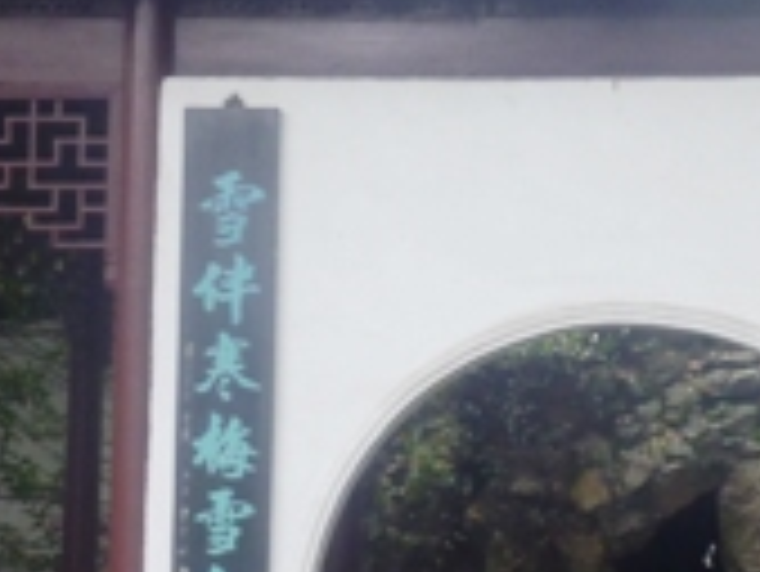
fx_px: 2988
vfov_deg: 10.9
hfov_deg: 14.4
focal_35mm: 136
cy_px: 331
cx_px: 650
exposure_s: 1/30
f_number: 3.7
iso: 125
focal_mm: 7.3
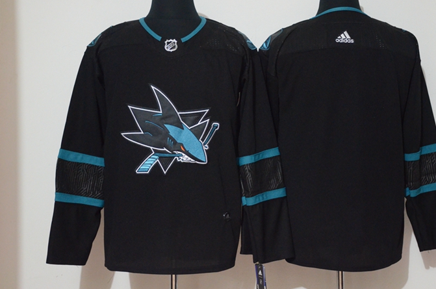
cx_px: 239
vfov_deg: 21.6
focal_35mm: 63
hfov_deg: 32.1
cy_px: 130
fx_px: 757
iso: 4000
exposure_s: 1/13
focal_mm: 35
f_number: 4.2
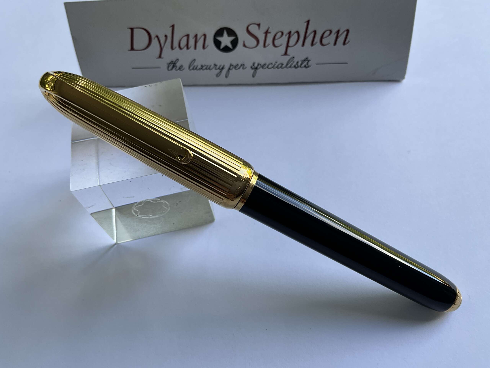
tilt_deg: -58.8
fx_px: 411
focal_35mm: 29
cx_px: 245
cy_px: 184
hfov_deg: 61.7
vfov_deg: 48.2
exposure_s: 1/122
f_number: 1.8
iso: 25
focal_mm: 3
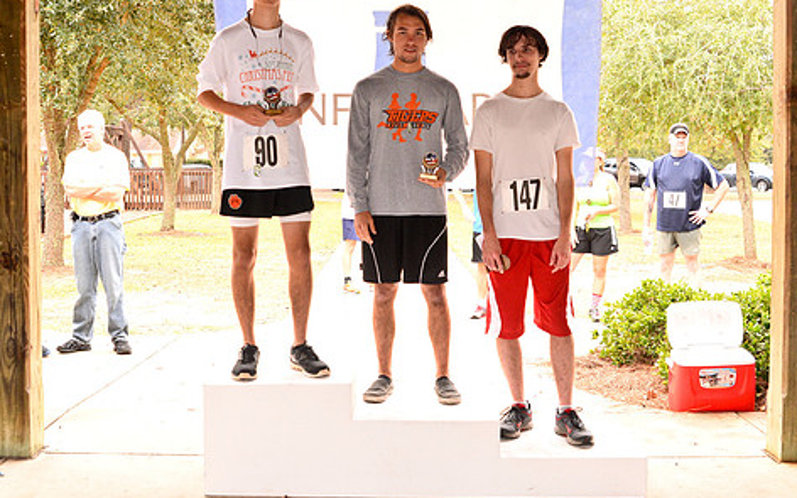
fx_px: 977
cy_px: 177
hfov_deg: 44.3
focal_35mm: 45
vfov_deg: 28.5
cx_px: 366
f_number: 4
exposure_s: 1/125
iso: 640
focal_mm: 24
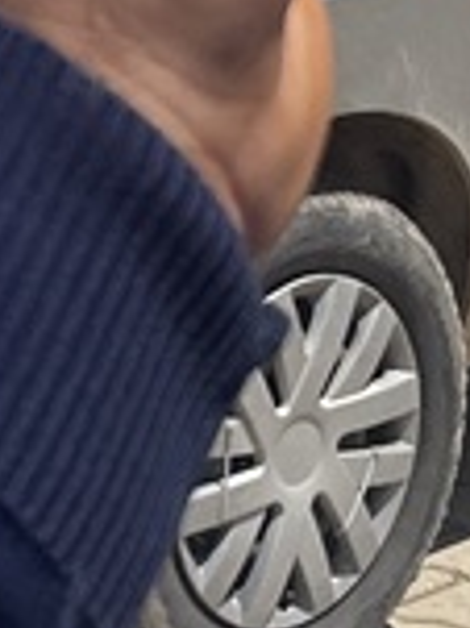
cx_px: -595
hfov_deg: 6.4
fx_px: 4007
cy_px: -304
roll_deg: -0.5
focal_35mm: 221
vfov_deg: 8.8
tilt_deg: -6.2
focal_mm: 4.2
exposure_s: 1/5814
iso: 32
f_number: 1.6
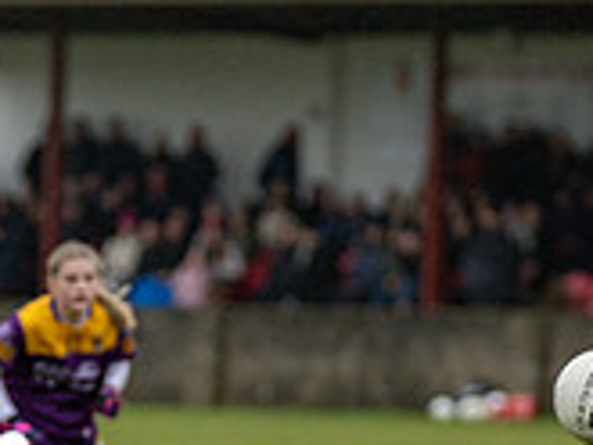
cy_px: 533
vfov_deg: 2.5
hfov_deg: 3.3
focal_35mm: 607
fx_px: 10406
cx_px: -101
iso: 1100
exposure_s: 1/640
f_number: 2.8
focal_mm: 180
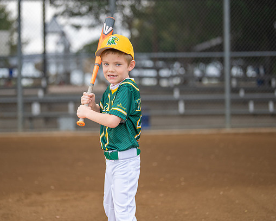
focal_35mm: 68
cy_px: 94
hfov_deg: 27.9
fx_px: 555
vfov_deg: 22.5
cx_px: 116
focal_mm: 50
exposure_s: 1/3200
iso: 200
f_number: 1.2
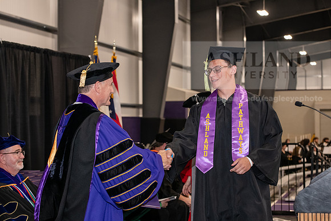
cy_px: 110
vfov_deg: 19.5
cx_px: 166
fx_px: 644
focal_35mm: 70
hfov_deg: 28.8
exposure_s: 1/200
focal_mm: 70
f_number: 5
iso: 2500
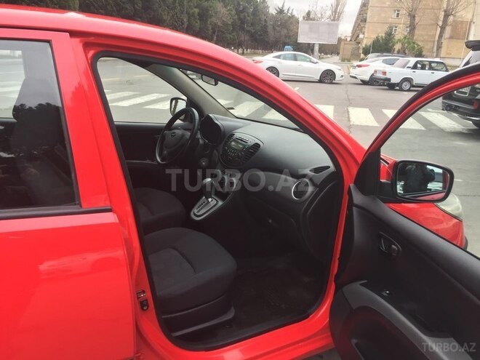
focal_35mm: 29
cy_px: 180
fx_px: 402
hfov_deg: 61.7
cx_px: 240
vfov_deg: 48.2
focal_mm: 4.15
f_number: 2.2
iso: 50
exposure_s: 1/100
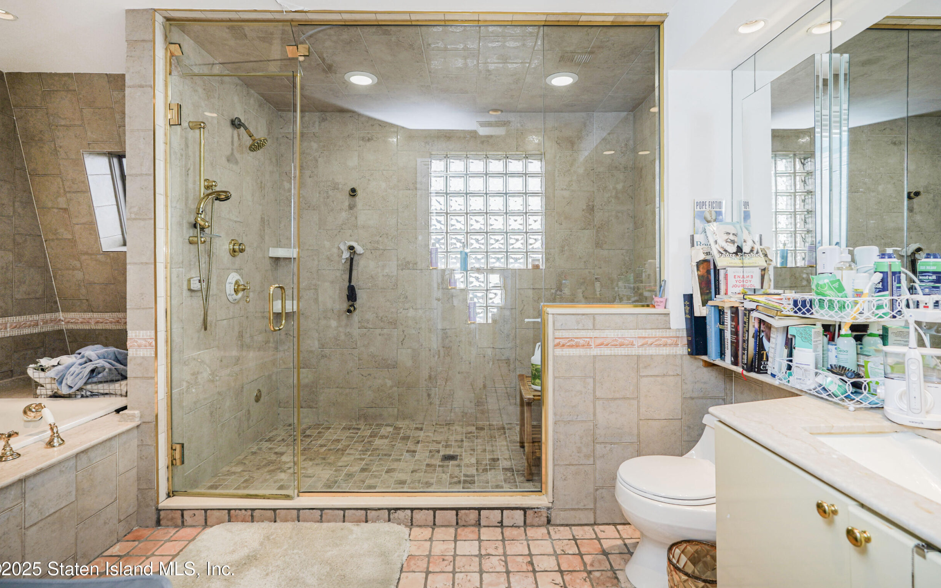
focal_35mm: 18
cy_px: 272
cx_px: 476
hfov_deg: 92.6
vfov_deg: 66.3
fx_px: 450
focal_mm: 16.5
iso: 100
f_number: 5
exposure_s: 1/50
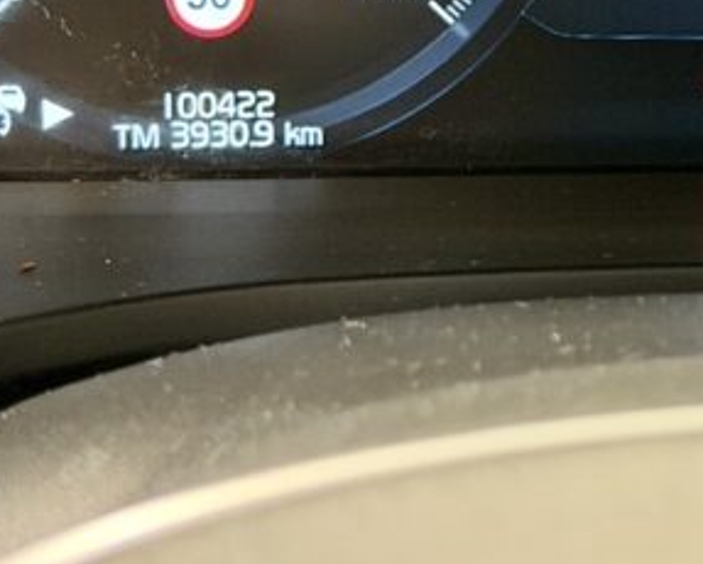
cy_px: -253
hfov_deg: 11.3
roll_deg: +0.2
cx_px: 828
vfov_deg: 9.1
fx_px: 3477
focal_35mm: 167
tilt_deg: -20.8
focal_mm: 6.76
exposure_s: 1/25
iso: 400
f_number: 1.78
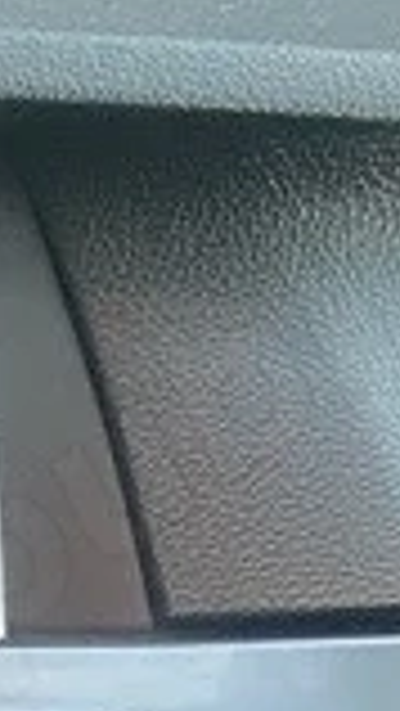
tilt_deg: -31.0
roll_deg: -1.6
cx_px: -1622
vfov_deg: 10.8
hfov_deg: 5.3
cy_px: 1485
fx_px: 3372
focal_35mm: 179
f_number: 1.8
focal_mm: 4.25
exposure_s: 1/35
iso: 400
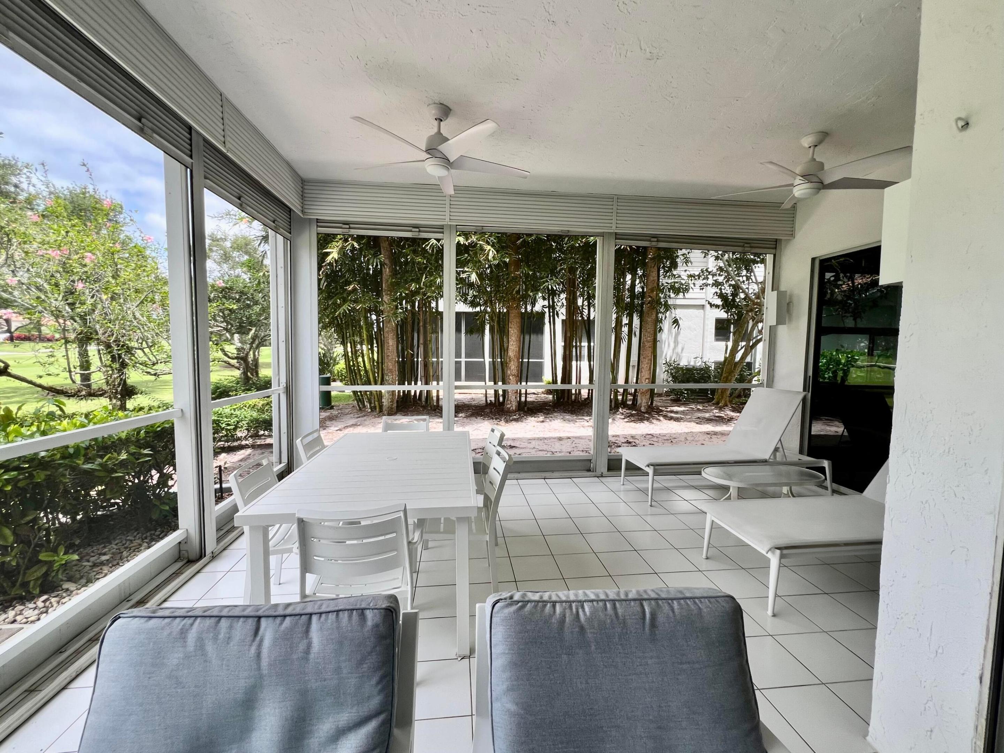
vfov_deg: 89.9
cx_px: 502
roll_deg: +0.5
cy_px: 376
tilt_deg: -4.5
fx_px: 377
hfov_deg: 106.2
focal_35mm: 13
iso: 32
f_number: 1.8
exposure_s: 1/320
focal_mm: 1.57
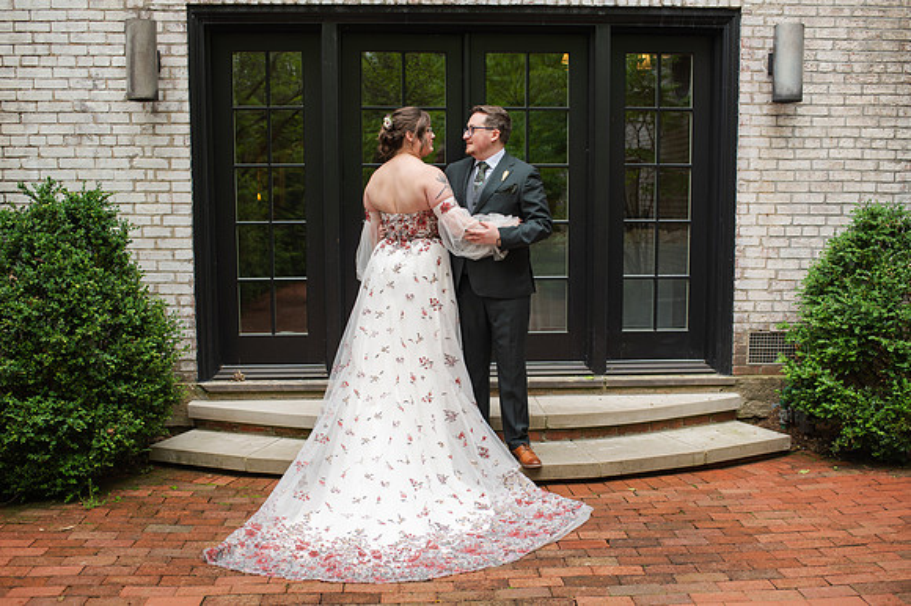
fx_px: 955
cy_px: 325
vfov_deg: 35.2
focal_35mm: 38
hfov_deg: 51.0
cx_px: 455
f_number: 3.2
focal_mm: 35
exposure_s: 1/320
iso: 100
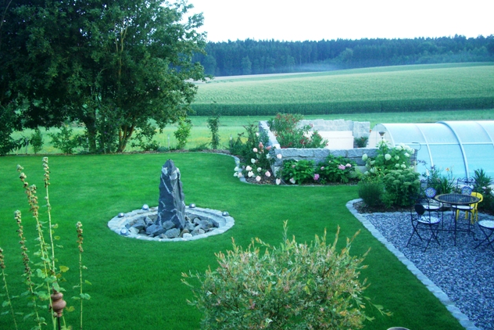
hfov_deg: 48.4
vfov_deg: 33.4
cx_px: 248
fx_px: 549
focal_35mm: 40
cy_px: 147
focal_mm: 7.9
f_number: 2.8
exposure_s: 1/80
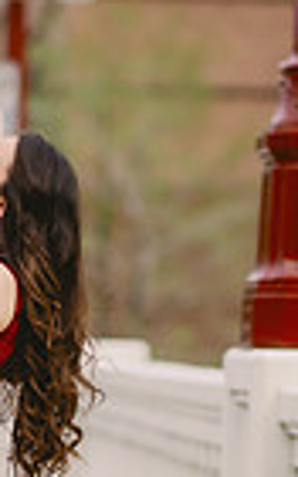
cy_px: 470
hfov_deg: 4.7
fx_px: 3603
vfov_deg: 7.6
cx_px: -105
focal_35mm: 277
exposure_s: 1/3200
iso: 200
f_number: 2
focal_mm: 85
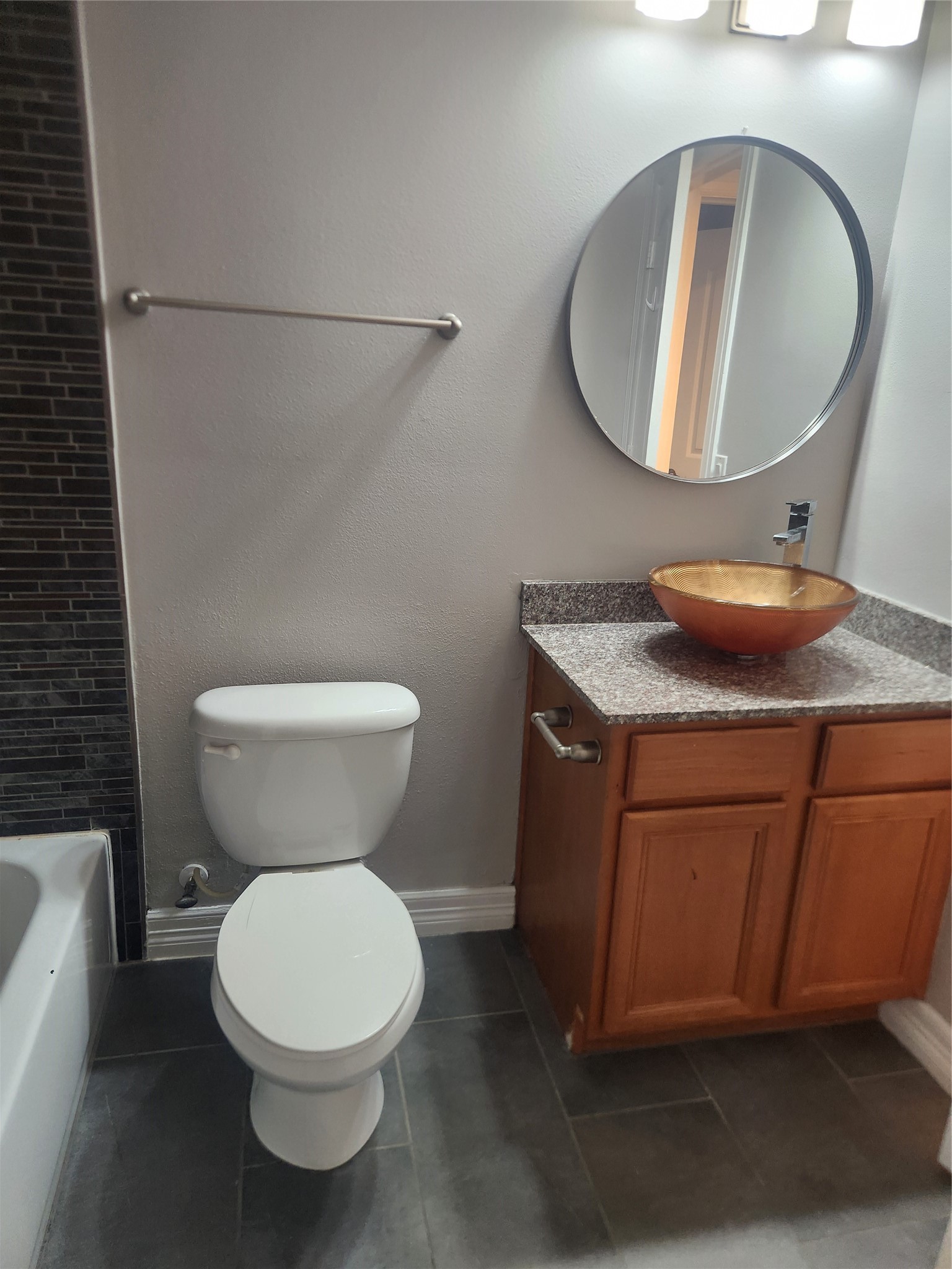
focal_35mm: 23
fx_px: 843
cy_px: 634
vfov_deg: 73.9
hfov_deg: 58.9
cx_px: 476
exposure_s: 1/120
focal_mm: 5.4
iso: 250
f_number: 1.8
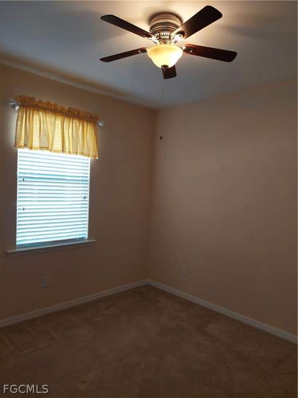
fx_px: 275
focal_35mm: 24
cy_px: 199
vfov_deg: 71.6
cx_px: 149
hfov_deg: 56.8
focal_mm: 5.23
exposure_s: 1/60
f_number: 1.8
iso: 160
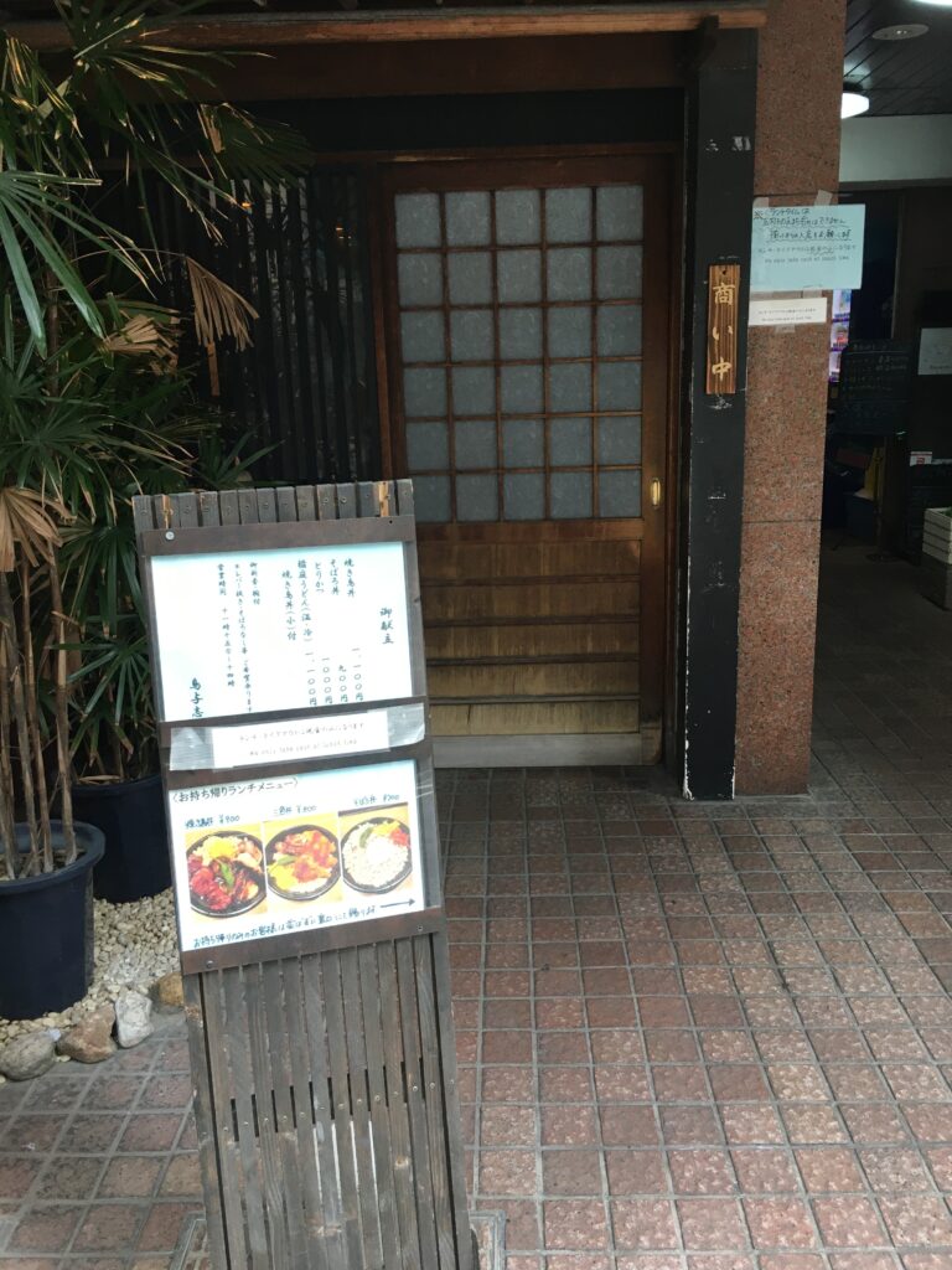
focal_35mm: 29
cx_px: 476
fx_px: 1063
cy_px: 635
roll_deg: +0.2
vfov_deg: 61.7
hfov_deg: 48.2
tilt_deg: -14.4
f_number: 2.2
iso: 32
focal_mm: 4.15
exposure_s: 1/30
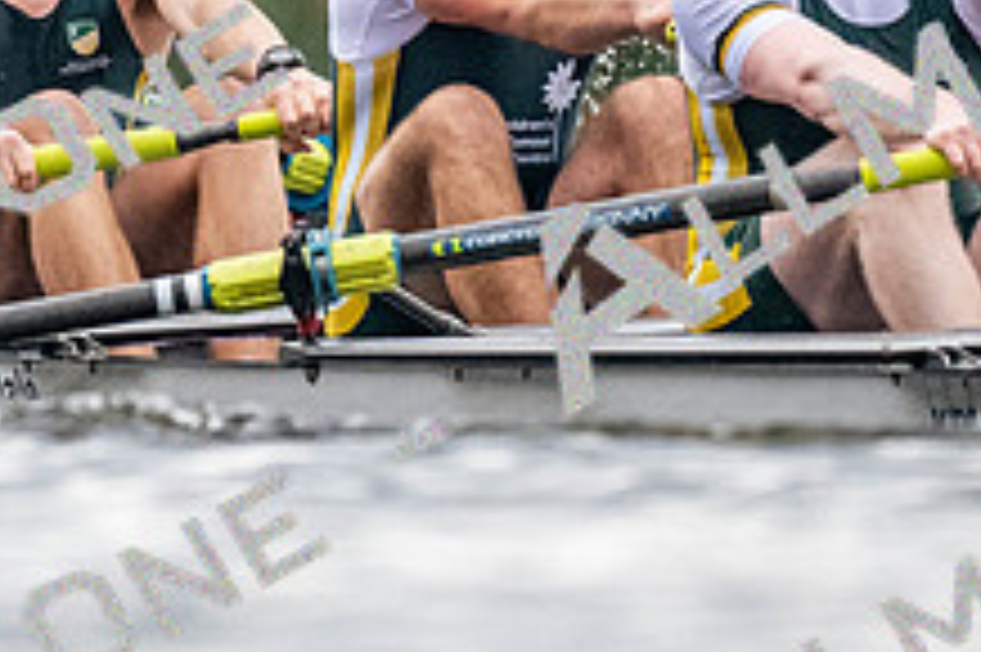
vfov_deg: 0.6
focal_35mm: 2398
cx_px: 153
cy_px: -9
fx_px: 65294
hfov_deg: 0.9
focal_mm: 600
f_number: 4
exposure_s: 1/2500
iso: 3600
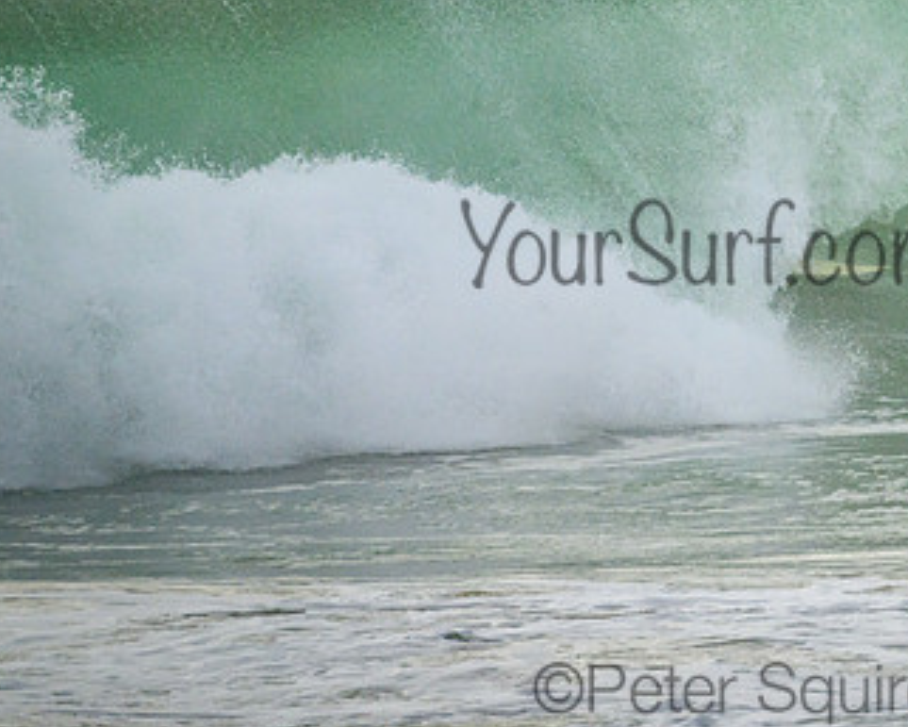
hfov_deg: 1.4
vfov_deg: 1.1
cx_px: 752
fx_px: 36478
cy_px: 219
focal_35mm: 1357
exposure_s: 1/2500
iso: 1600
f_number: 11
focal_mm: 800
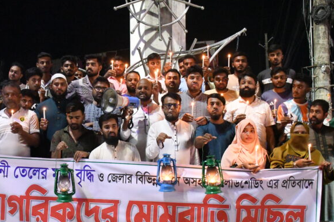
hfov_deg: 48.2
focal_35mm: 40
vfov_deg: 33.2
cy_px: 140
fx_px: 371
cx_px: 137
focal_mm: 20
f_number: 3.5
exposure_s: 1/160
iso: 20000
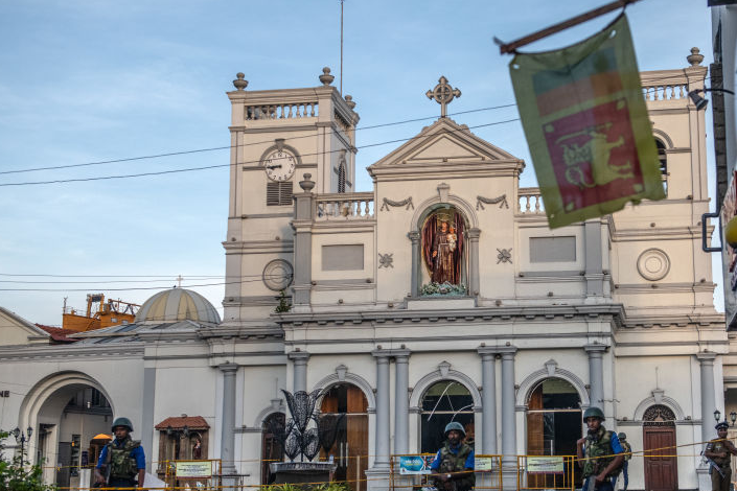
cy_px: 270
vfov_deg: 22.3
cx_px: 470
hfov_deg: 32.7
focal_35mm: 61
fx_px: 1249
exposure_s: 1/3200
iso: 800
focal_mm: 42
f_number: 4.5
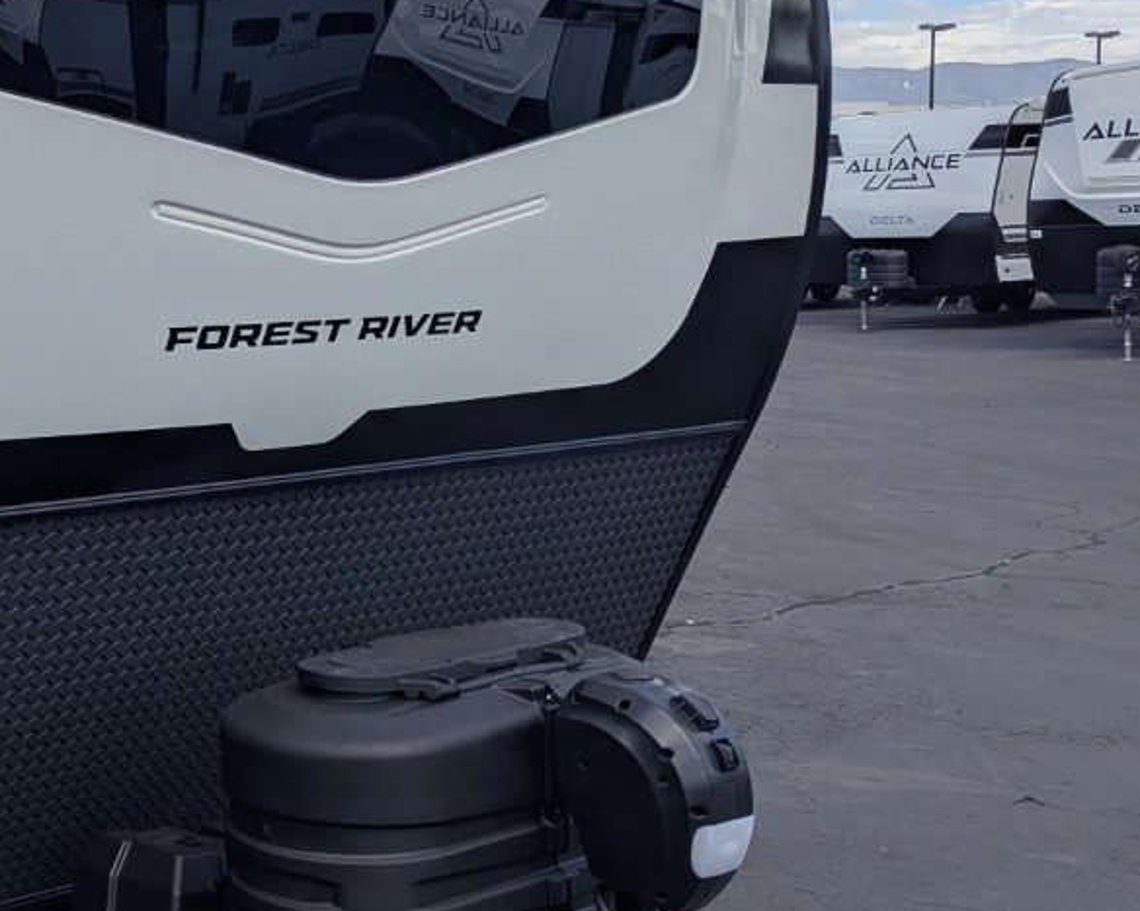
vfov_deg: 27.0
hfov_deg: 29.3
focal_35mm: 56
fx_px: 1889
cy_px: 324
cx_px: -202
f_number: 1.85
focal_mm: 6.81
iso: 45
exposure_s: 1/2179
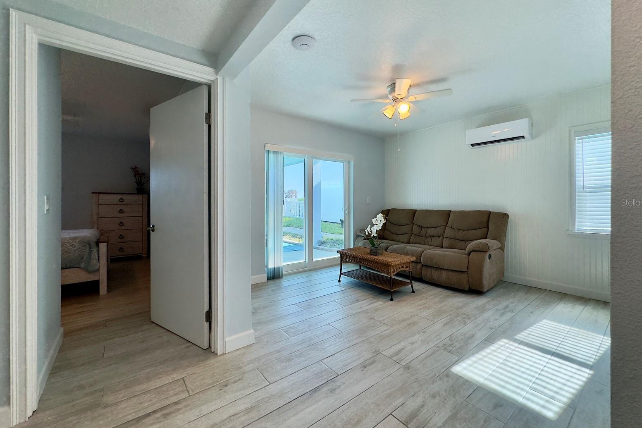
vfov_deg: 77.2
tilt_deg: -0.2
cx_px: 329
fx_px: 267
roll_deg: +0.4
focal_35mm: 15
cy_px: 202
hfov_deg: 100.4
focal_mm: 2.22
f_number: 2.2
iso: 64
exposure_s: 1/120
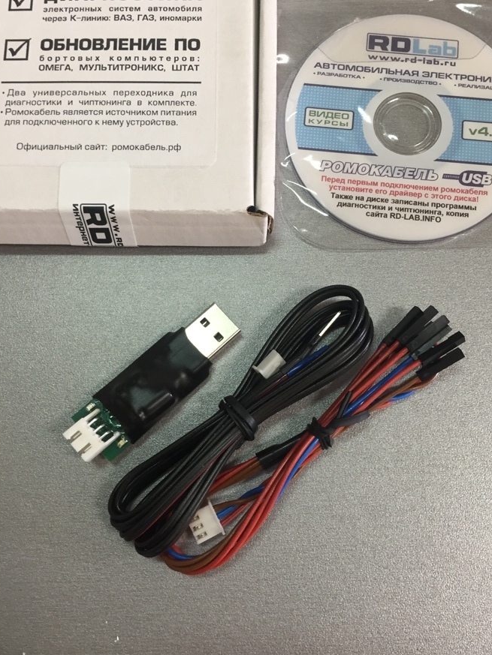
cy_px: 312
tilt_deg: -77.5
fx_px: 644
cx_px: 265
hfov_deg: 41.8
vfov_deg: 53.9
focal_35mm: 34
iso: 64
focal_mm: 4.15
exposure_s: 1/33
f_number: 2.2
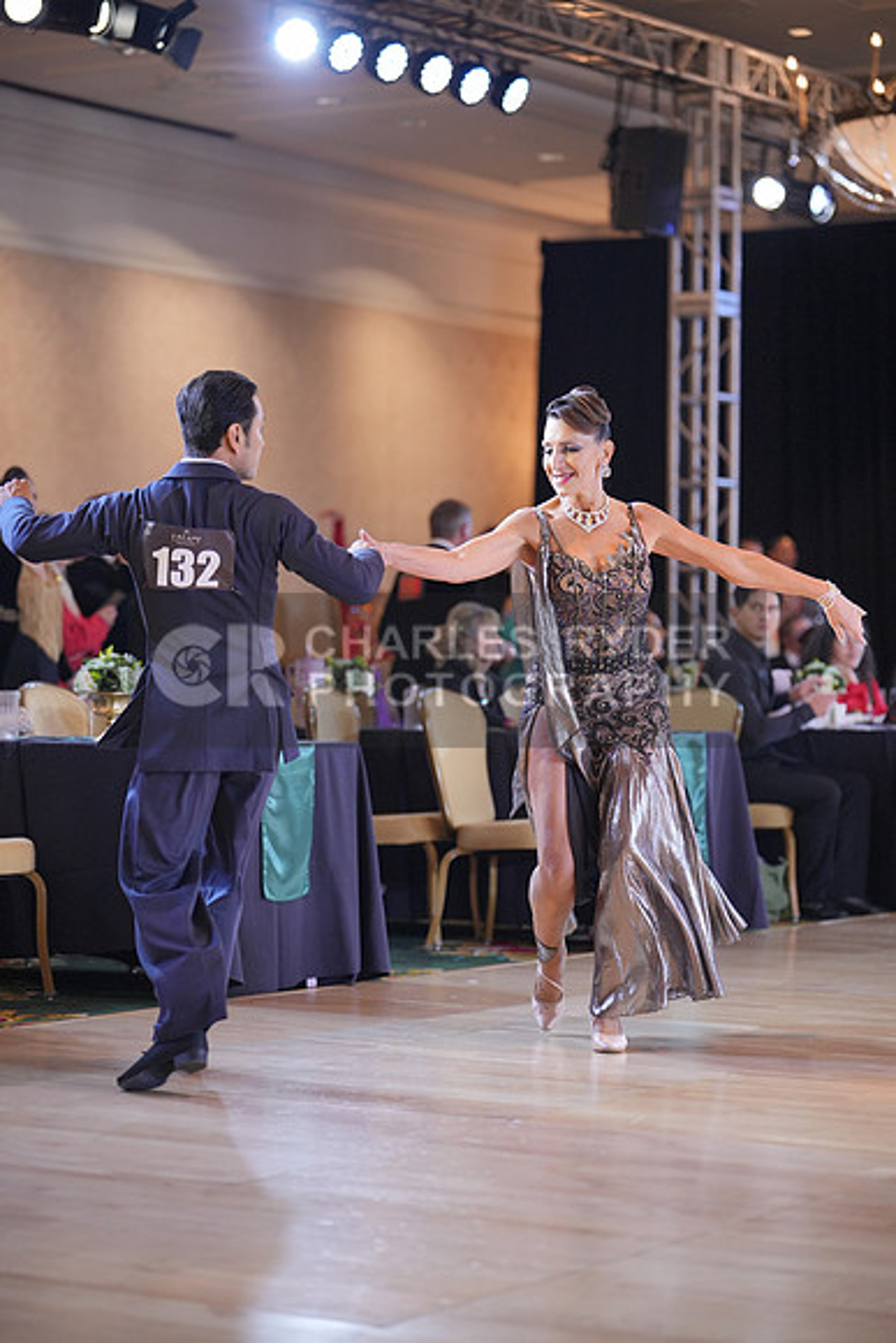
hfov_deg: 15.5
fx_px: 3283
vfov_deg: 23.1
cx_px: 448
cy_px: 672
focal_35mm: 88
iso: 1600
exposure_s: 1/500
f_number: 2
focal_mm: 88
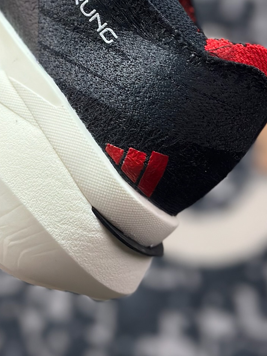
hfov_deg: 14.1
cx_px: 31
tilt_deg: -55.8
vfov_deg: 18.4
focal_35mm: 104
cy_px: -1
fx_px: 1069
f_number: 1.78
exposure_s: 1/953
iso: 80
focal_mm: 6.86
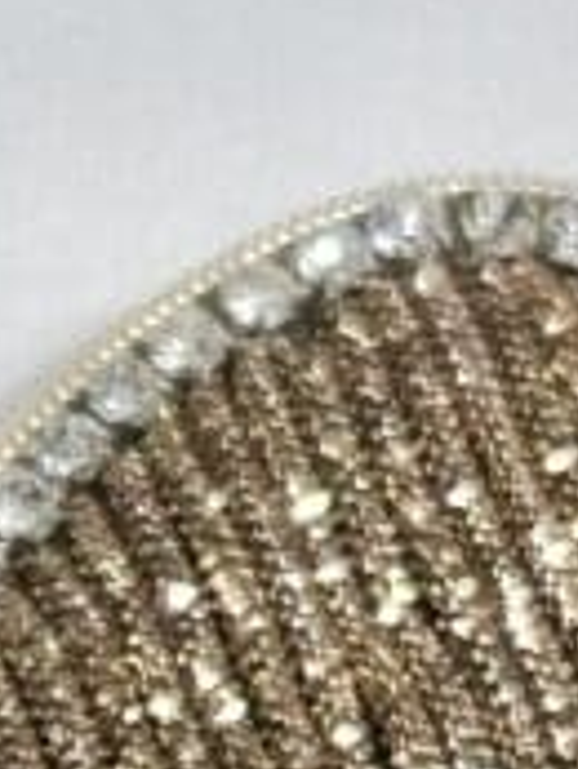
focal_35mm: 308
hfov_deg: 4.8
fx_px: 6849
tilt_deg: -45.2
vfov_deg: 6.3
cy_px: 1431
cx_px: -605
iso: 32
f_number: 1.6
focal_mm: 5.96
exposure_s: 1/192
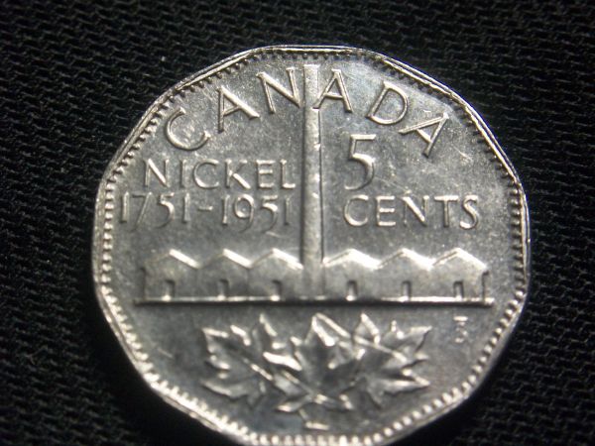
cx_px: 298
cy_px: 223
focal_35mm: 77
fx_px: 1324
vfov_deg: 19.1
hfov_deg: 25.3
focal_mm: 13.7
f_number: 4.6
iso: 271
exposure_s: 1/125
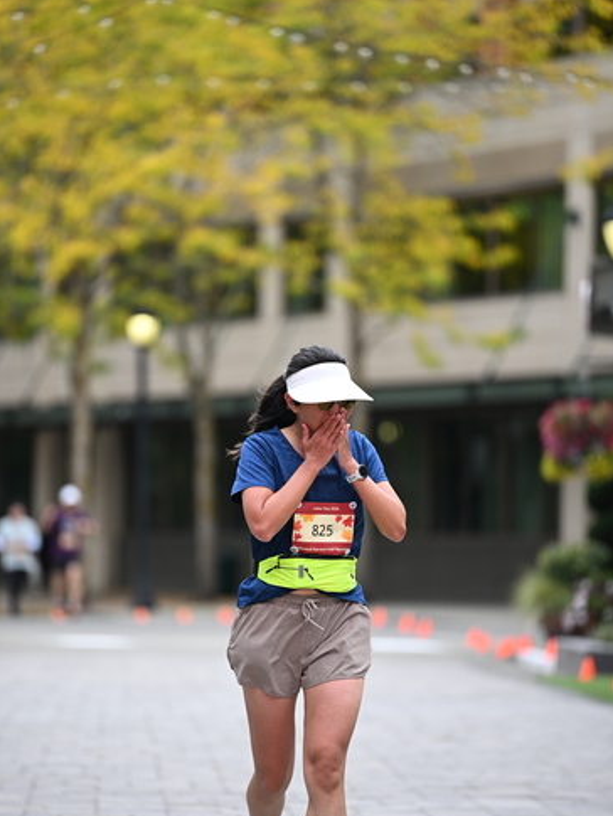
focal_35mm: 218
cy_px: 456
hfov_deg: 6.8
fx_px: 5145
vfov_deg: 9.1
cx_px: 306
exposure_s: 1/2500
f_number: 2.8
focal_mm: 200
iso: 640
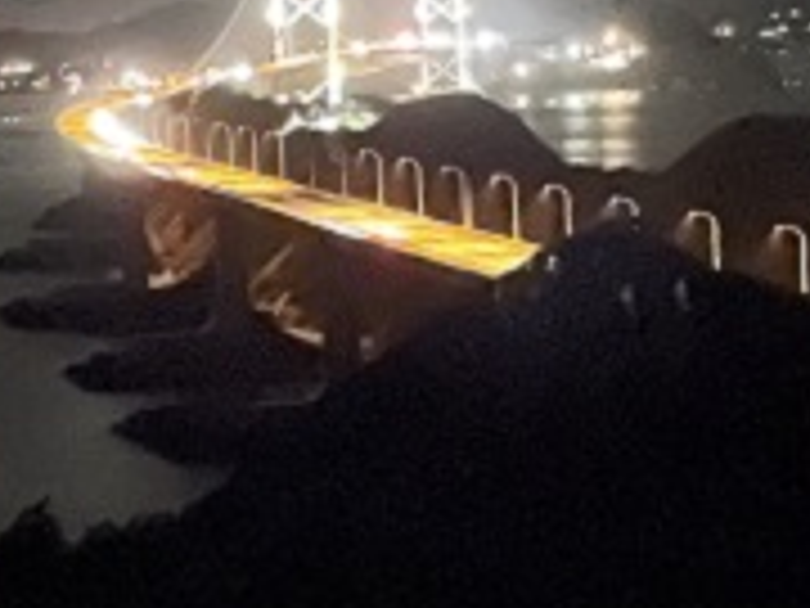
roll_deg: +2.3
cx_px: 470
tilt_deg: -2.7
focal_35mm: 118
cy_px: 142
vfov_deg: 12.5
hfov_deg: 16.7
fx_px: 2761
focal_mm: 4.2
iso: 8000
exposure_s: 1/2
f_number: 1.6
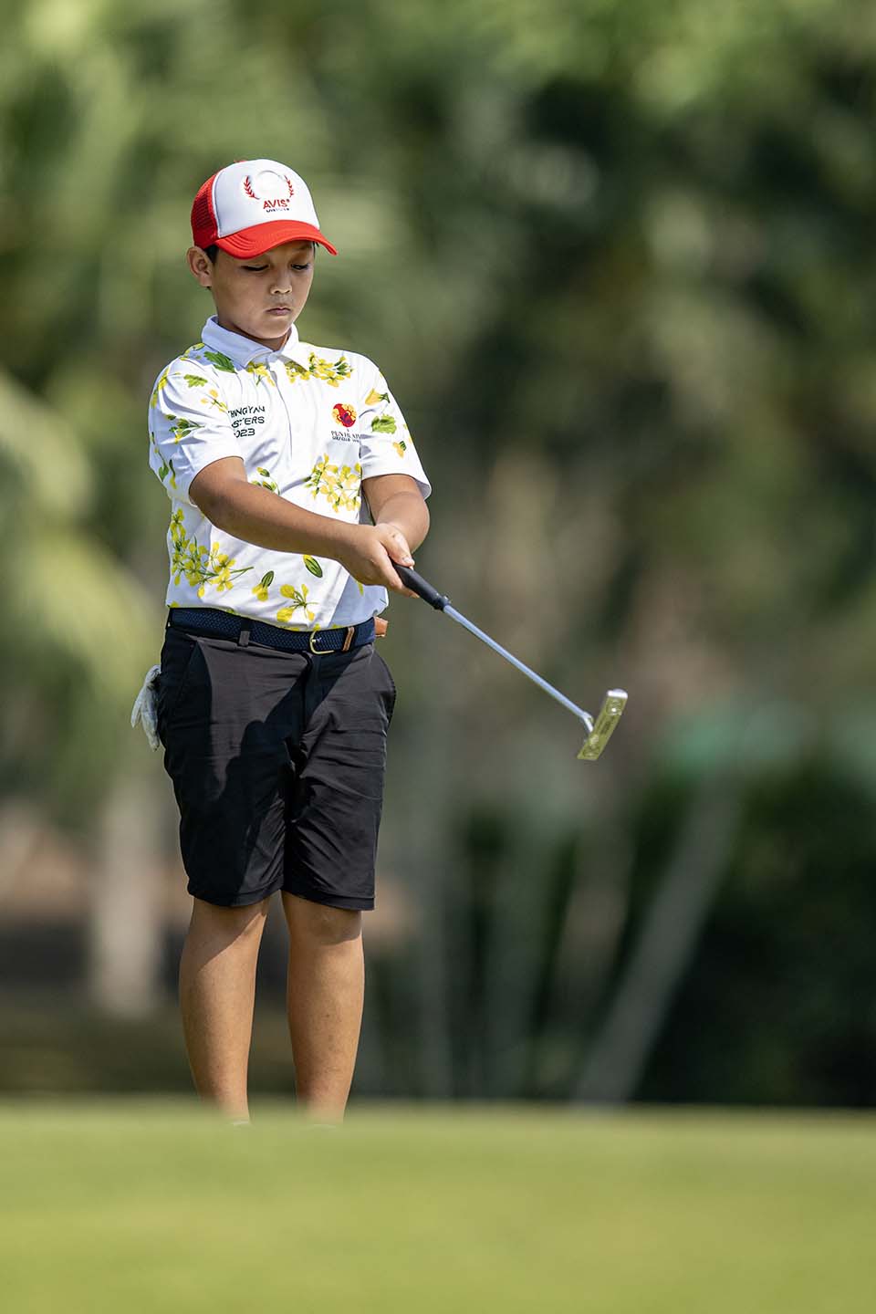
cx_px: 438
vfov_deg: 5.2
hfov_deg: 3.4
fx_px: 14599
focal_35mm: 400
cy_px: 657
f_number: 3.5
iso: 400
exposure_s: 1/3200
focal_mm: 400
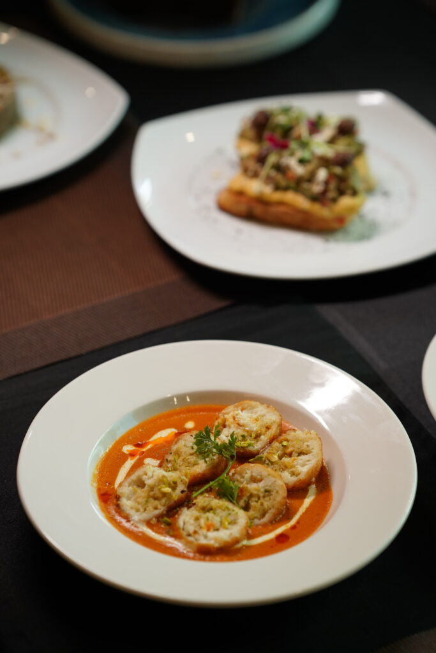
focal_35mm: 85
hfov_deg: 16.1
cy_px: 326
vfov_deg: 23.9
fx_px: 1544
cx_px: 218
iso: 1600
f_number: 3.2
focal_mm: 85
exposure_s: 1/320
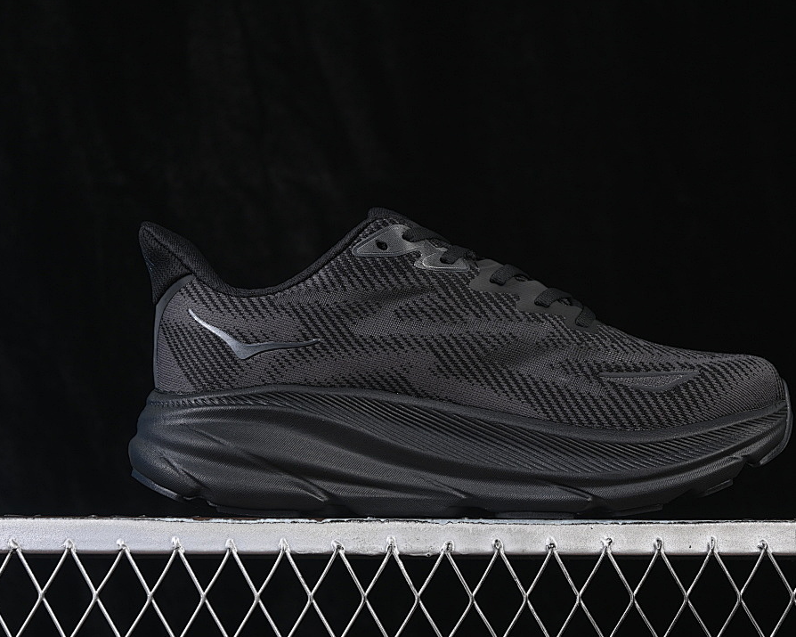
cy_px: 320
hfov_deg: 22.5
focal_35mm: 85
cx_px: 460
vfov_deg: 18.1
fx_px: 2002
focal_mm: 50
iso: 160
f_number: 6.3
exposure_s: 1/60
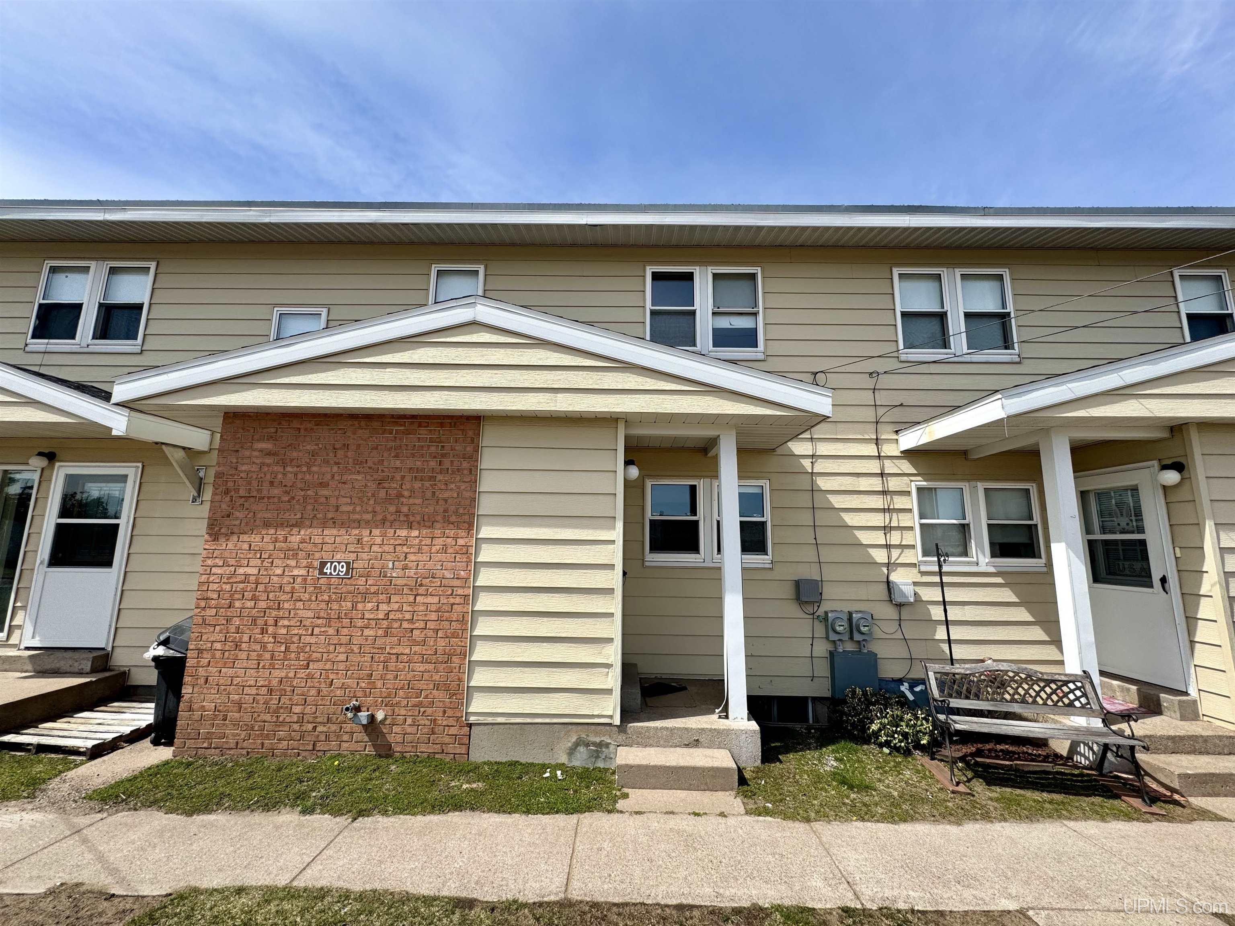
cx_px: 618
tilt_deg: +9.3
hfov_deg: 102.1
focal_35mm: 14
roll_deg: -1.1
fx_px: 499
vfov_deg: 85.7
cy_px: 463
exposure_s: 1/1637
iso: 40
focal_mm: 2.22
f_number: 2.2
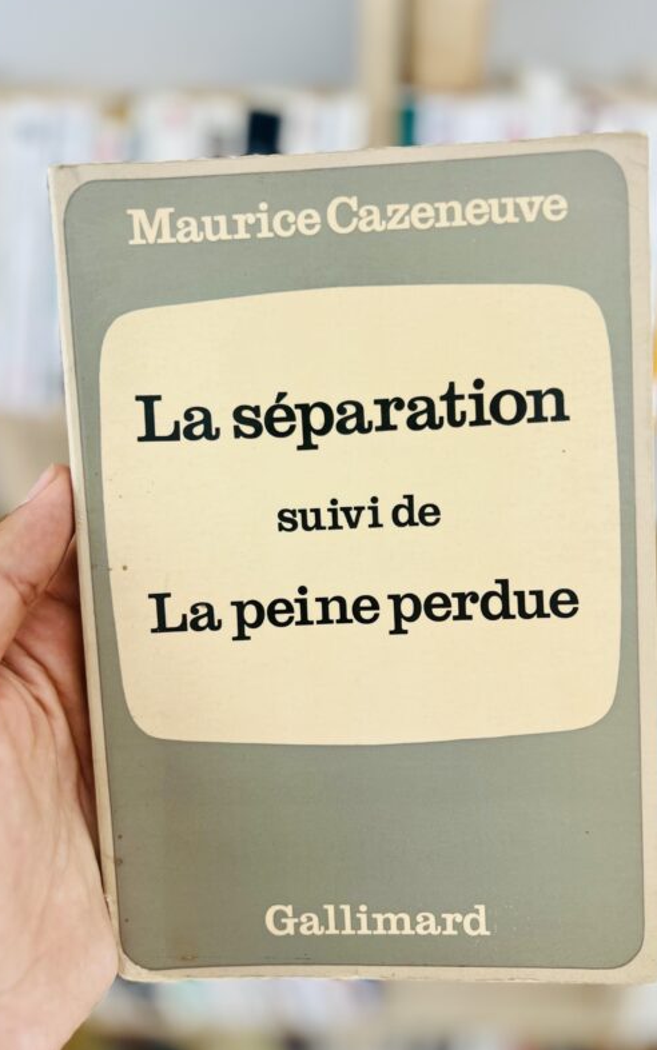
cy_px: 522
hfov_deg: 44.5
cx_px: 363
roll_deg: +0.6
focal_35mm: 28
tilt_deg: -32.4
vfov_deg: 66.5
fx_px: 802
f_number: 1.5
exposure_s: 1/121
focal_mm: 5.7
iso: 50
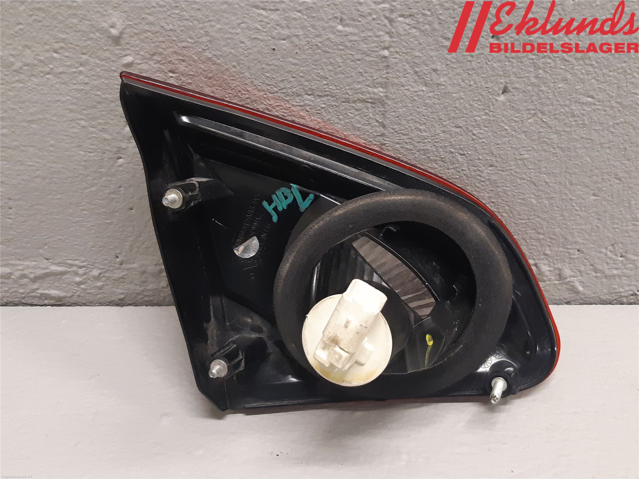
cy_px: 240
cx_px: 320
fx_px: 480
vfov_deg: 53.1
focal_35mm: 26
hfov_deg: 67.3
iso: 200
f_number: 1.7
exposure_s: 1/50
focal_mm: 3.93
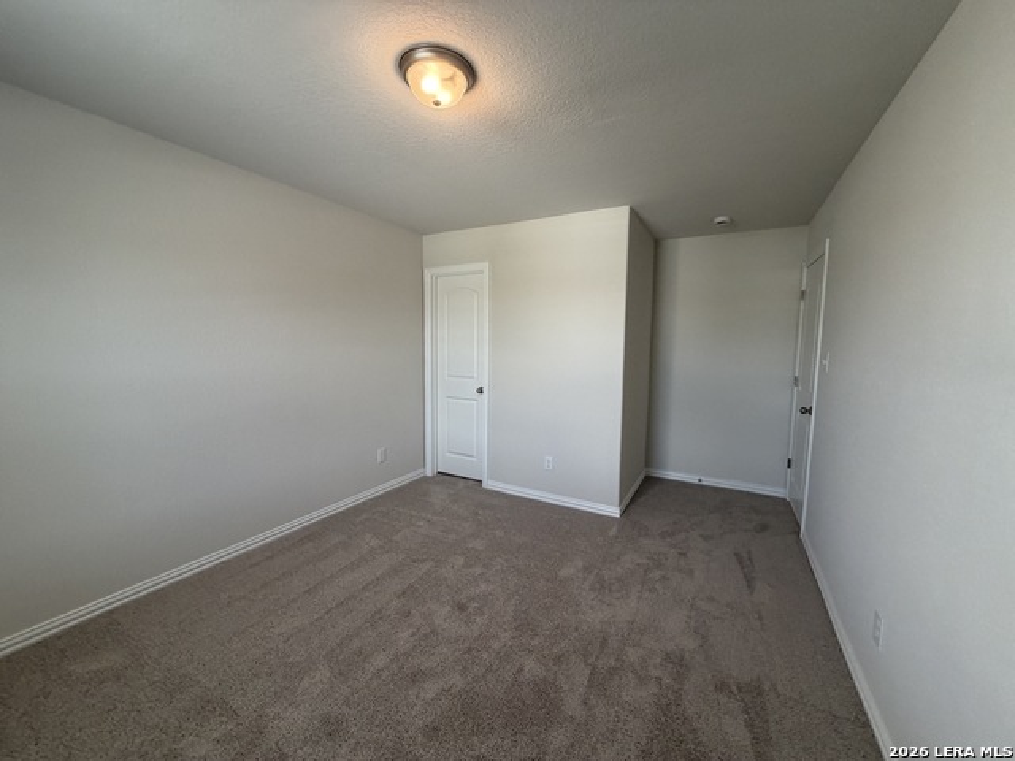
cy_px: 380
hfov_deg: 102.1
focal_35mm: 14
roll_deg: -0.6
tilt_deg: -4.4
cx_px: 508
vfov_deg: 85.7
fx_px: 411
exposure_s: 1/121
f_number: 2.2
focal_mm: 2.22
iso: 200
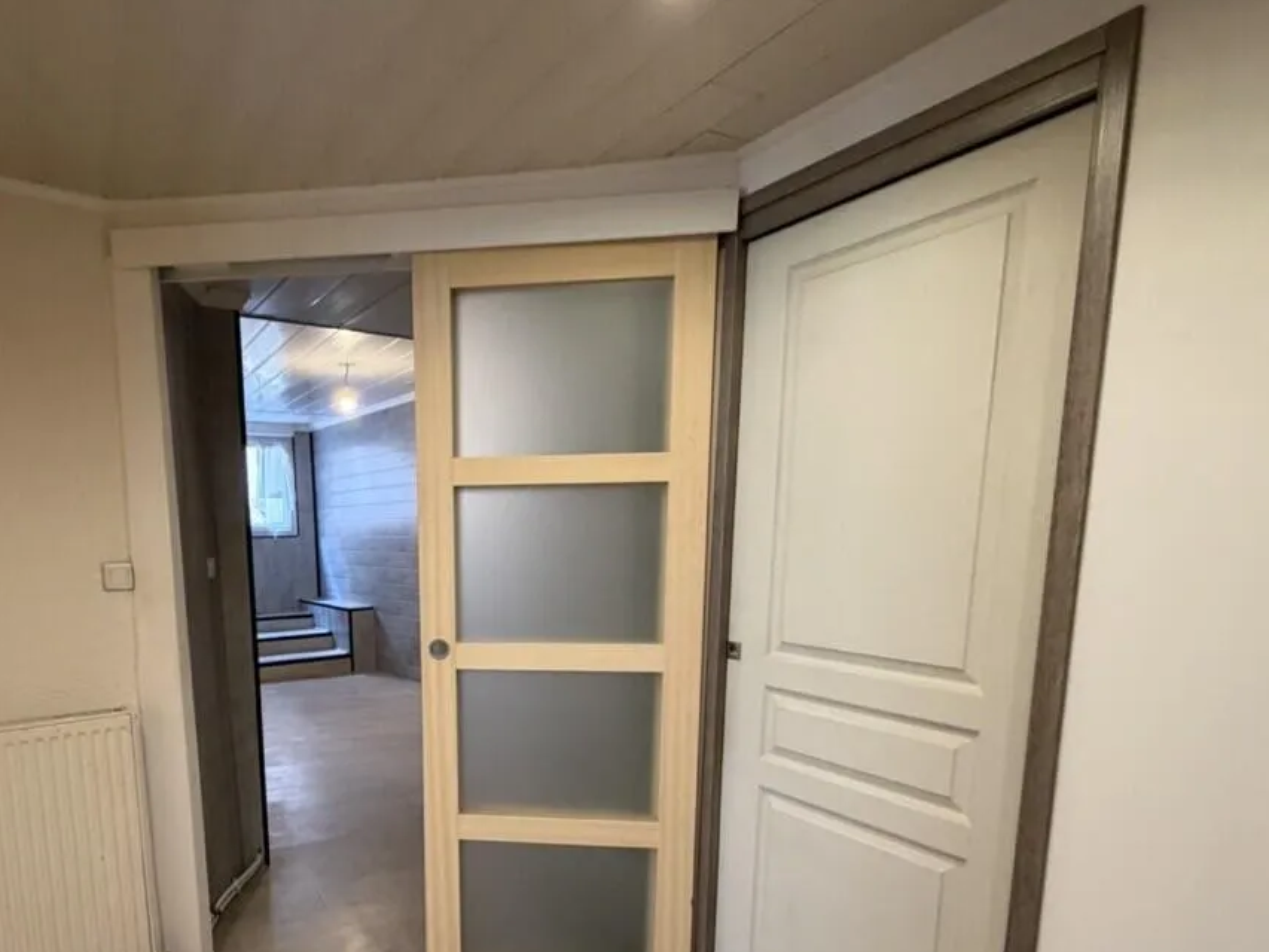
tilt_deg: -10.0
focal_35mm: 21
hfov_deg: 77.4
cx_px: 469
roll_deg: +0.0
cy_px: 653
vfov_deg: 61.5
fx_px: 770
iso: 320
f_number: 2.2
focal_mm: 2.22
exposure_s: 1/50
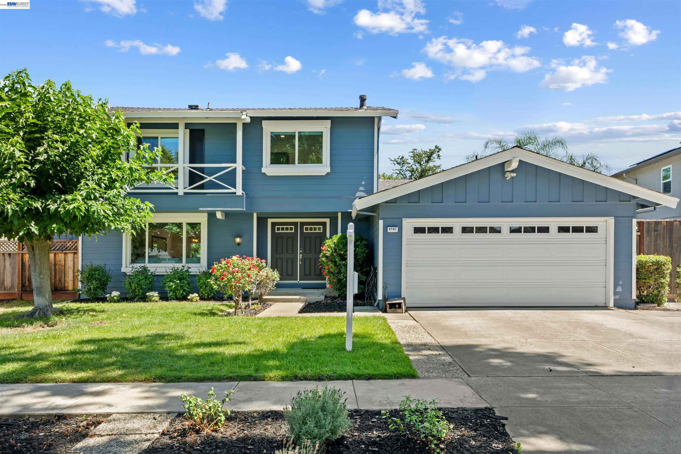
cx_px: 340
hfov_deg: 69.4
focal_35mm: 26
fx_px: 492
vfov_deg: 49.6
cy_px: 227
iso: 100
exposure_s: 1/30
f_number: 8
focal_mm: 26
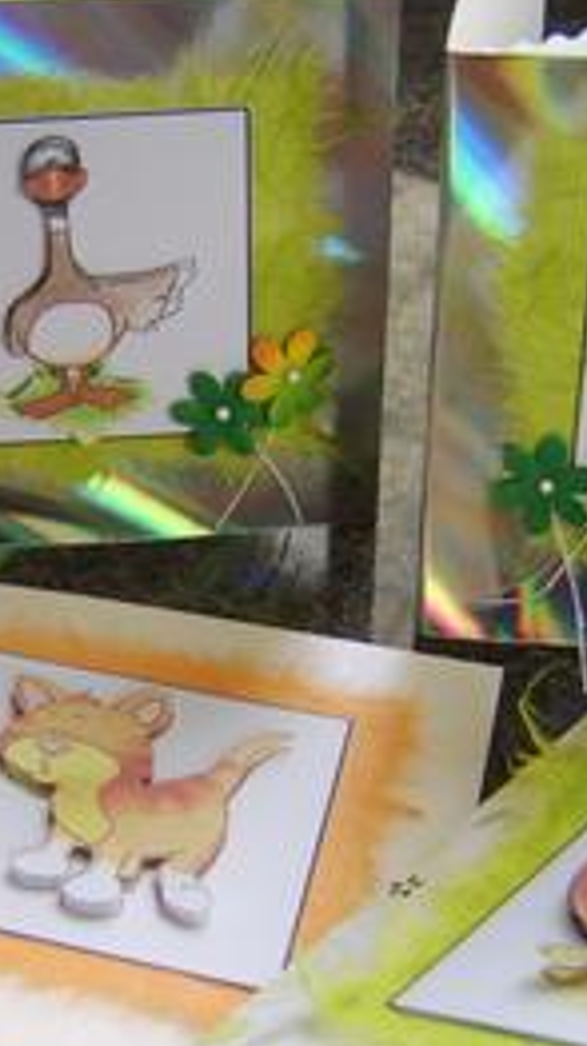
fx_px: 1608
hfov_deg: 20.4
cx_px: 92
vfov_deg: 35.9
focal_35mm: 58
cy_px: 623
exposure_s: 1/36
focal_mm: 8.13
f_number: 2.7
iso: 71
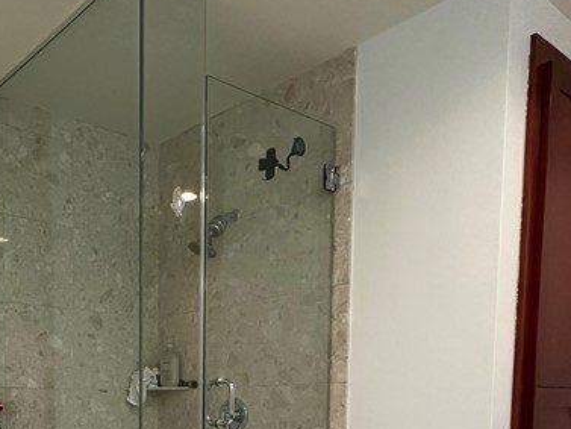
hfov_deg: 44.7
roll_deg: +0.8
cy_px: 462
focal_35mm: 38
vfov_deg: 33.3
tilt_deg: -5.1
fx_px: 627
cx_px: 62
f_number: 2.2
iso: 250
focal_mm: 2.22
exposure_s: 1/120
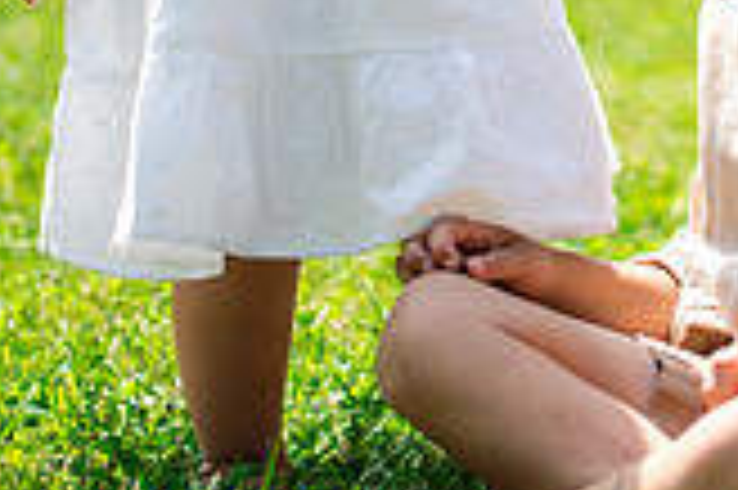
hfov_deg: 6.8
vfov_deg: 4.5
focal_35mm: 301
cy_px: -155
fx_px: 6164
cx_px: 1017
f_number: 2
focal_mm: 85
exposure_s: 1/6400
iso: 400
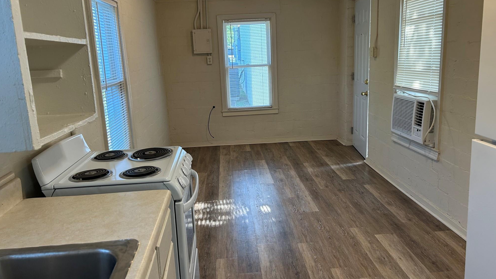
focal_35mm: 29
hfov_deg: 66.1
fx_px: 381
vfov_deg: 40.1
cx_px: 244
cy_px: 128
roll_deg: +2.2
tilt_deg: -10.7
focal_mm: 5.7
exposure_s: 1/120
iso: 100
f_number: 1.5
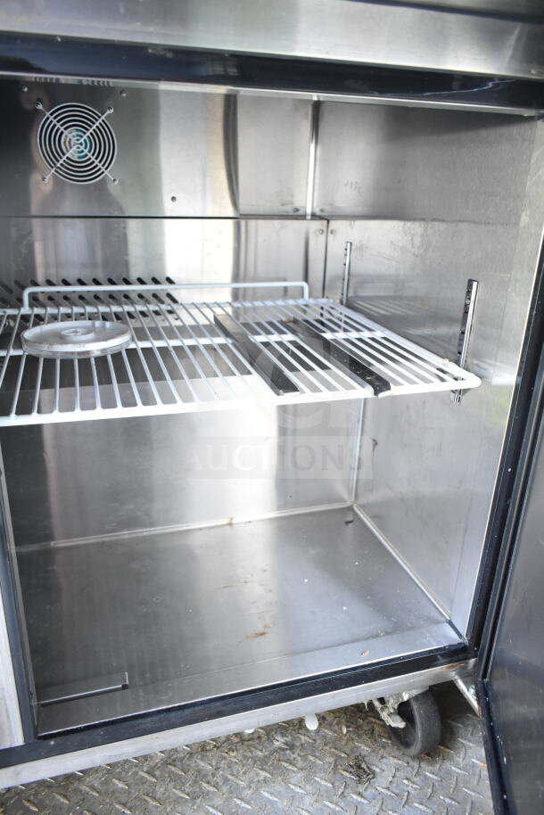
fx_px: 611
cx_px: 272
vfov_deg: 67.4
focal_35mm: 27
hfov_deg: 48.0
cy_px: 408
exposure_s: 1/50
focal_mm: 18
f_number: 3.5
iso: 1600
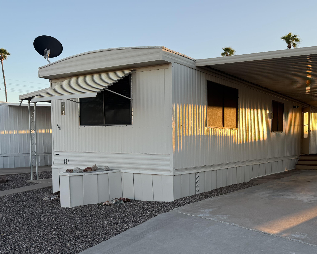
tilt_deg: -3.3
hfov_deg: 50.7
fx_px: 328
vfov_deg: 41.9
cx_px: 210
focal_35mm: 35
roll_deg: +0.5
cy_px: 161
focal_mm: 6.76
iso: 100
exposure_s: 1/878
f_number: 1.78
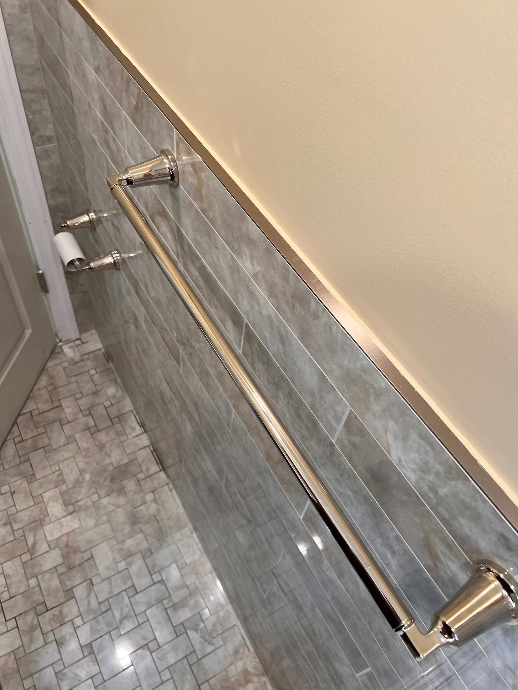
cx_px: 259
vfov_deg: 67.3
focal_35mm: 26
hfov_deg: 53.1
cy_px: 345
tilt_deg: -49.9
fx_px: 519
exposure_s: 1/120
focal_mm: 5.7
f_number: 1.5
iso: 125
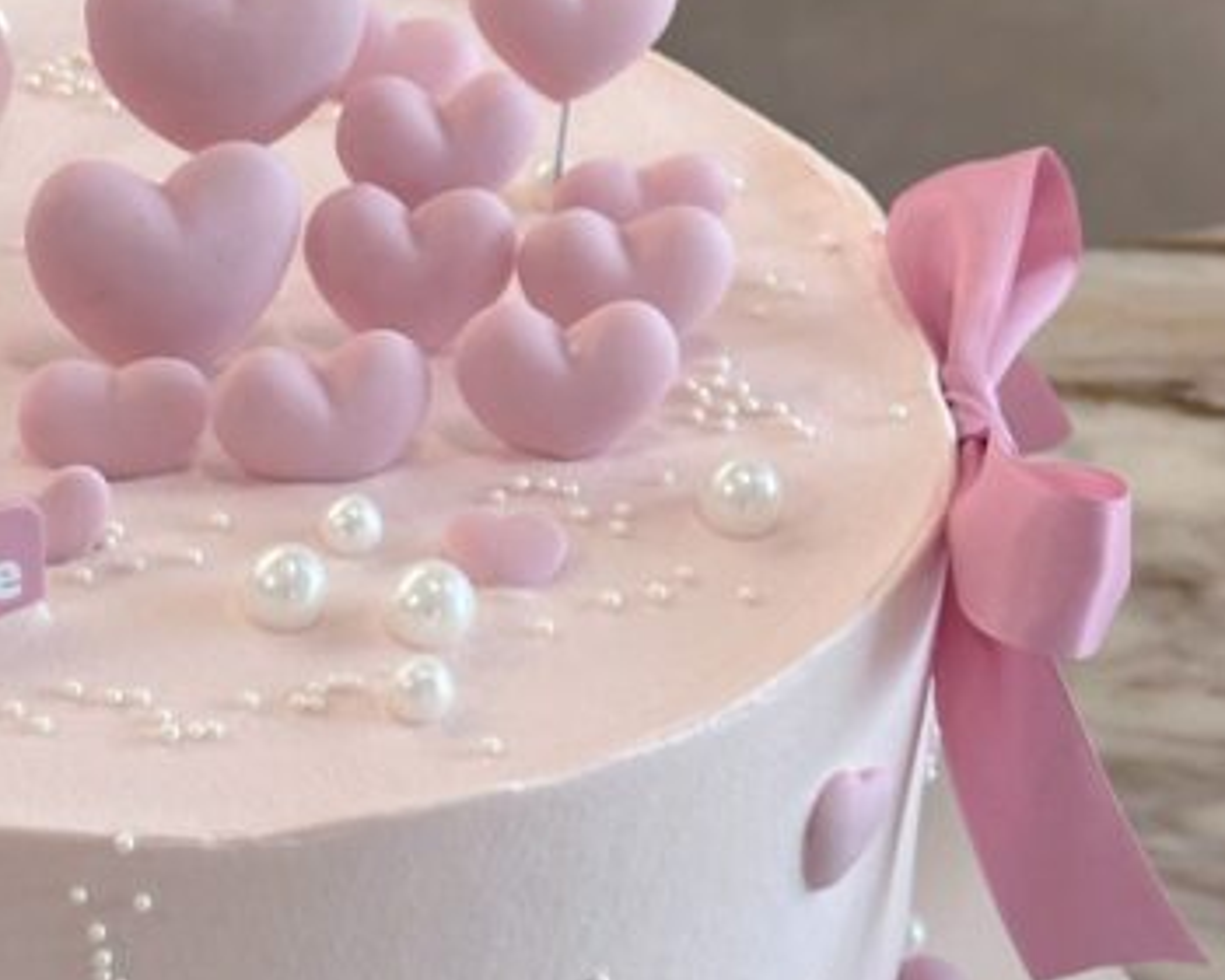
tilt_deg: -31.7
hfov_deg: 13.9
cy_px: 402
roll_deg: -5.8
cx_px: 161
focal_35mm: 137
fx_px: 4967
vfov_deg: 11.3
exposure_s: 1/50
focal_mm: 6.86
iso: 125
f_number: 1.78
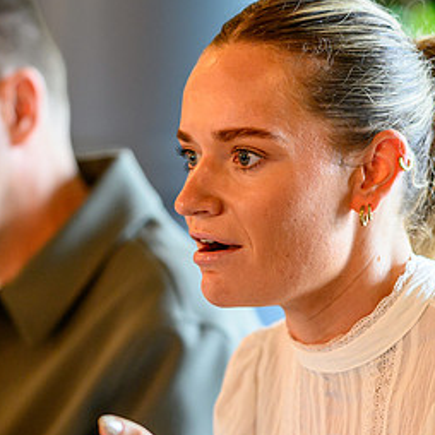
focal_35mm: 251
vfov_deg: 7.0
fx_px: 3569
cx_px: 214
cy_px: 243
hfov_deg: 7.0
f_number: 1.8
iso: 900
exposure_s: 1/200
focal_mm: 85
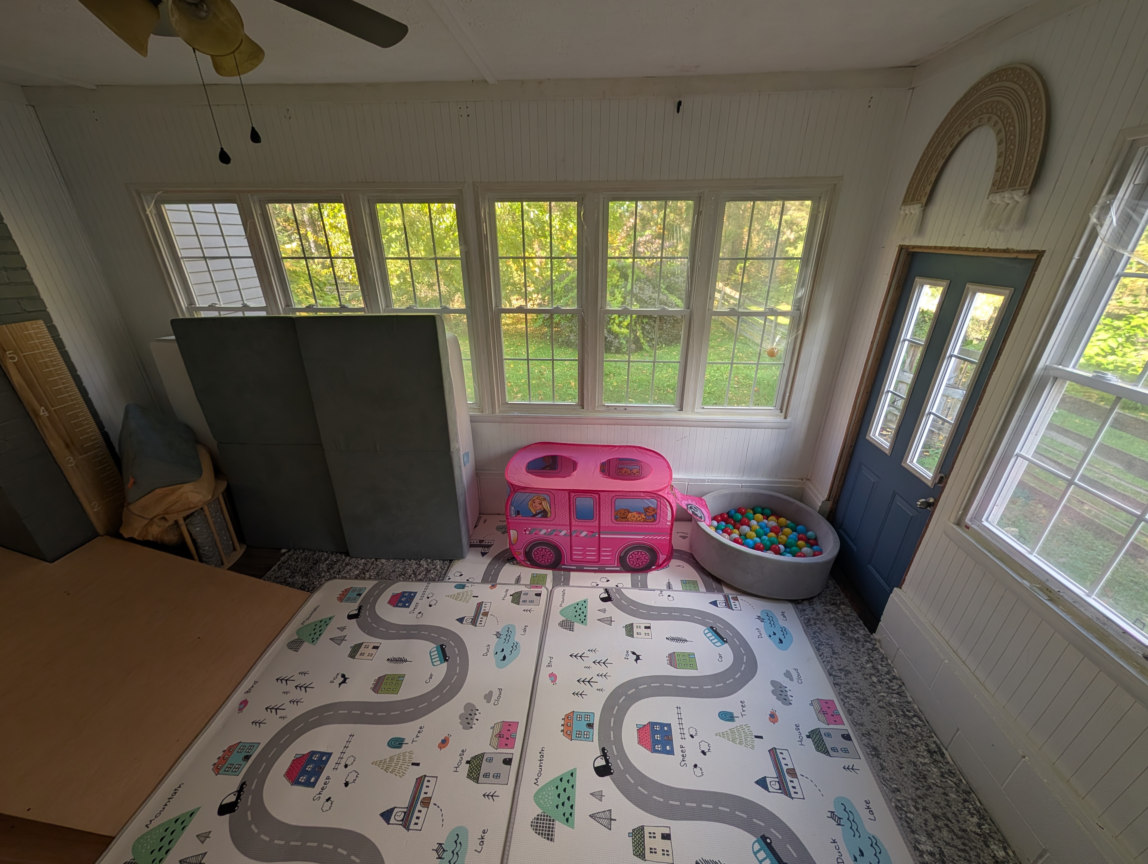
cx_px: 574
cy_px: 432
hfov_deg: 110.5
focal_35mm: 12
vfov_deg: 94.6
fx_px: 399
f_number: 1.7
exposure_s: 1/75.3
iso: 50
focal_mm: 2.02
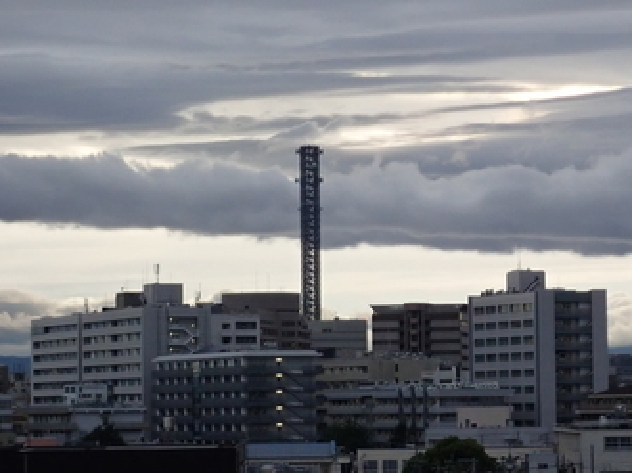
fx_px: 3320
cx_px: 475
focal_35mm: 182
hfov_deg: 10.8
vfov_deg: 8.1
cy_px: 128
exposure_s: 1/100
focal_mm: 18
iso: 320
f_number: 4.9
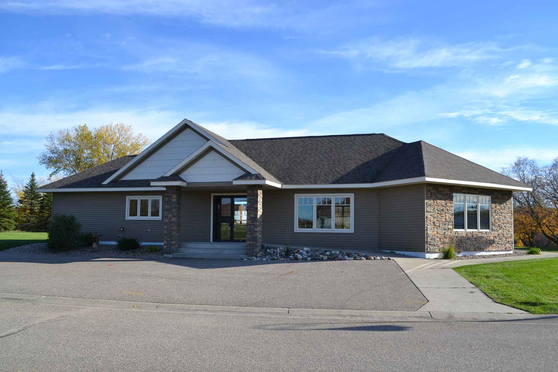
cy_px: 186
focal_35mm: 27
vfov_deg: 47.9
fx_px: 418
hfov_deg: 67.4
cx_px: 279
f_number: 8
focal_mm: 18
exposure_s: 1/250
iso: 100
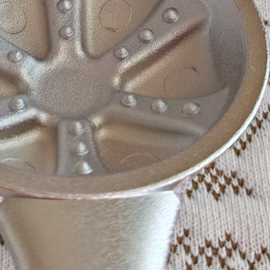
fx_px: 962
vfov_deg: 14.8
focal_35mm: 109
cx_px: 54
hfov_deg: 15.9
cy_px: -142
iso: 500
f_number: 1.95
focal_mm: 5.52
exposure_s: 1/100
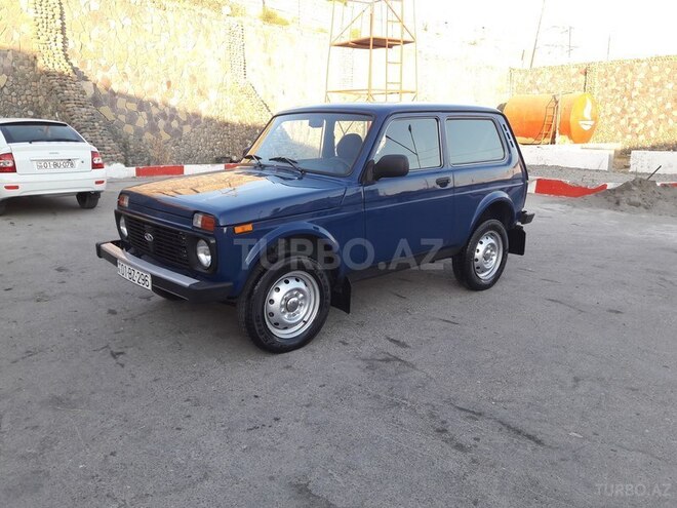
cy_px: 254
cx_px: 338
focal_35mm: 28
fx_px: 548
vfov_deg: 49.7
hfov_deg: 63.4
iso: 40
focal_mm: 3.7
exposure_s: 1/142
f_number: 1.9
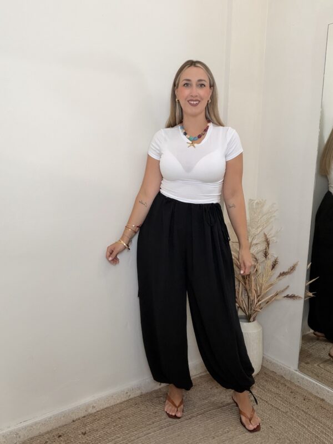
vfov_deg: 60.0
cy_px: 222
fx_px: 385
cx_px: 166
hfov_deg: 46.8
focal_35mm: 30
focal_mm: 2.71
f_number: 1.9
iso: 100
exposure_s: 1/60
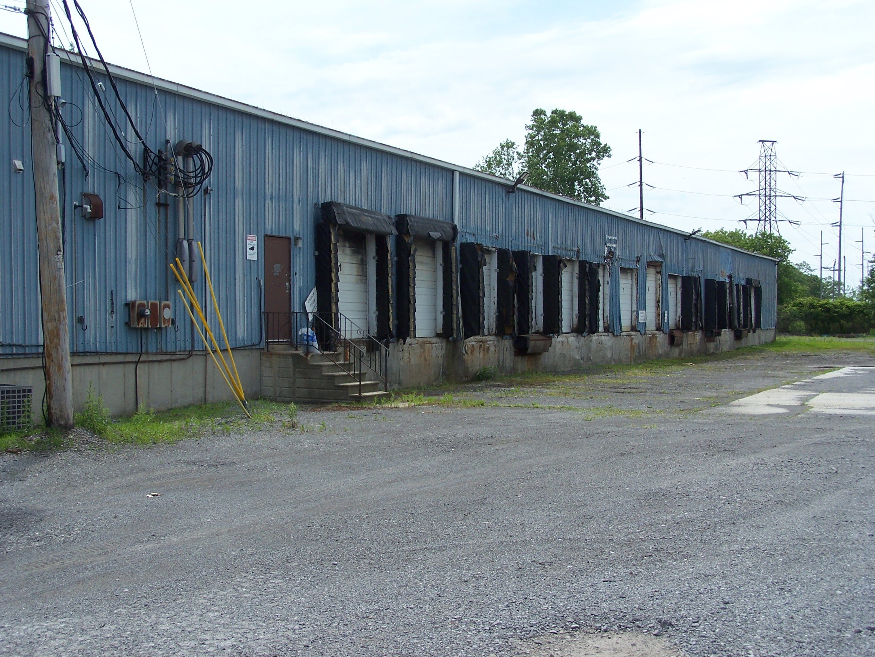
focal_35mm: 48
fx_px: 1213
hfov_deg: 39.7
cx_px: 438
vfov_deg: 30.3
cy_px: 328
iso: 80
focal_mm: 8
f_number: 4
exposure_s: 1/750
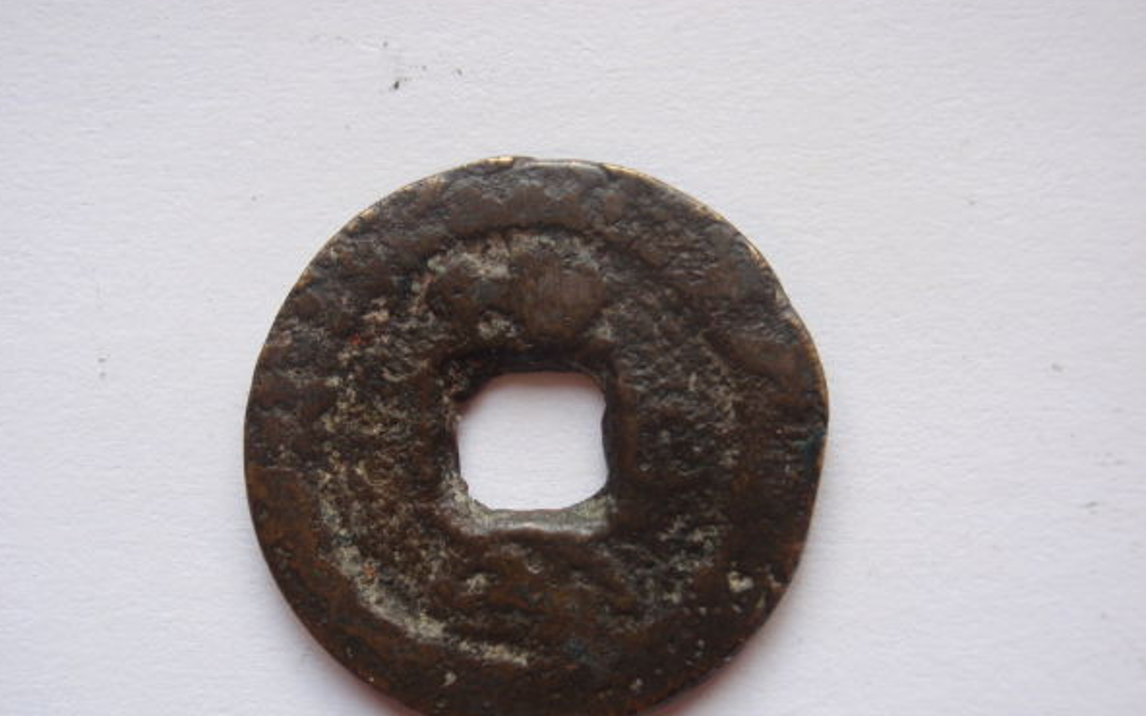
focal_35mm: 43
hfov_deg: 46.2
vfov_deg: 29.8
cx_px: 567
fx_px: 1343
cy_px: 424
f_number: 3.9
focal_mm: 7.25
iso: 160
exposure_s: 1/40
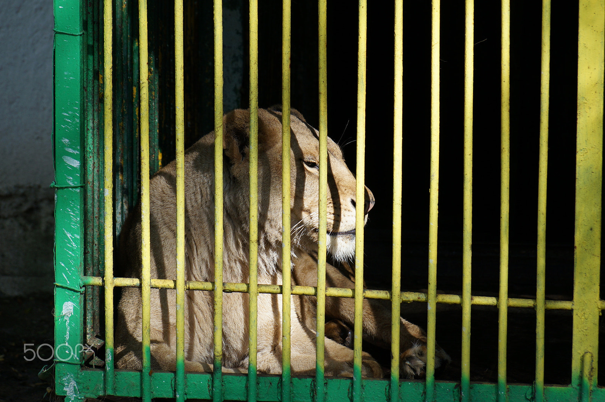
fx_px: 3399
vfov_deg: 6.8
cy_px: 201
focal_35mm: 202
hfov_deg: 10.2
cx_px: 302
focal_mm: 135
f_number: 5.6
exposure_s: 1/250
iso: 250
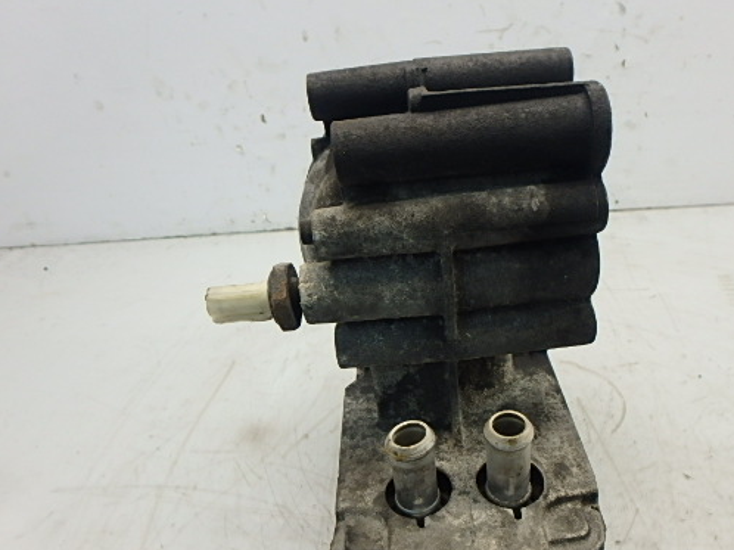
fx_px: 572
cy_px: 339
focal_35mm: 27
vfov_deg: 50.9
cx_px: 423
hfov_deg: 65.0
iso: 200
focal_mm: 3.7
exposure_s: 1/60
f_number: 3.5
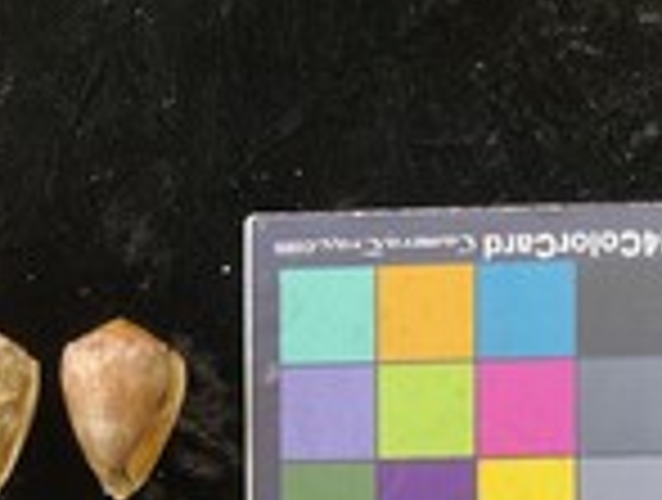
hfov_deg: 27.2
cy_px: 588
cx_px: 81
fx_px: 1323
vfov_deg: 20.2
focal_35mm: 69
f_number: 1.8
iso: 100
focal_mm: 3
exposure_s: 1/60
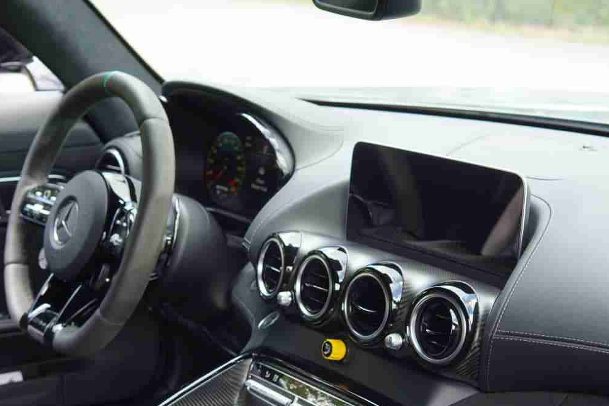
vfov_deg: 18.6
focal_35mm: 73
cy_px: 270
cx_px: 267
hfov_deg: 27.7
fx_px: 1235
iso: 125
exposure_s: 1/60
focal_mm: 30
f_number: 4
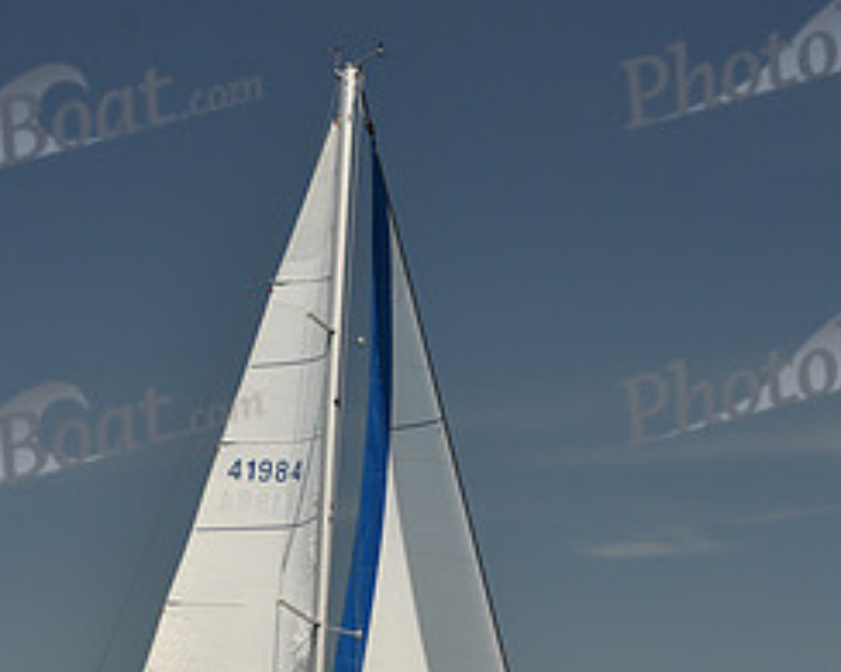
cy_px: 584
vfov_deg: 9.9
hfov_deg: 12.4
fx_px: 3881
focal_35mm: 156
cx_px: 445
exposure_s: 1/800
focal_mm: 70
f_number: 6.3
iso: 250
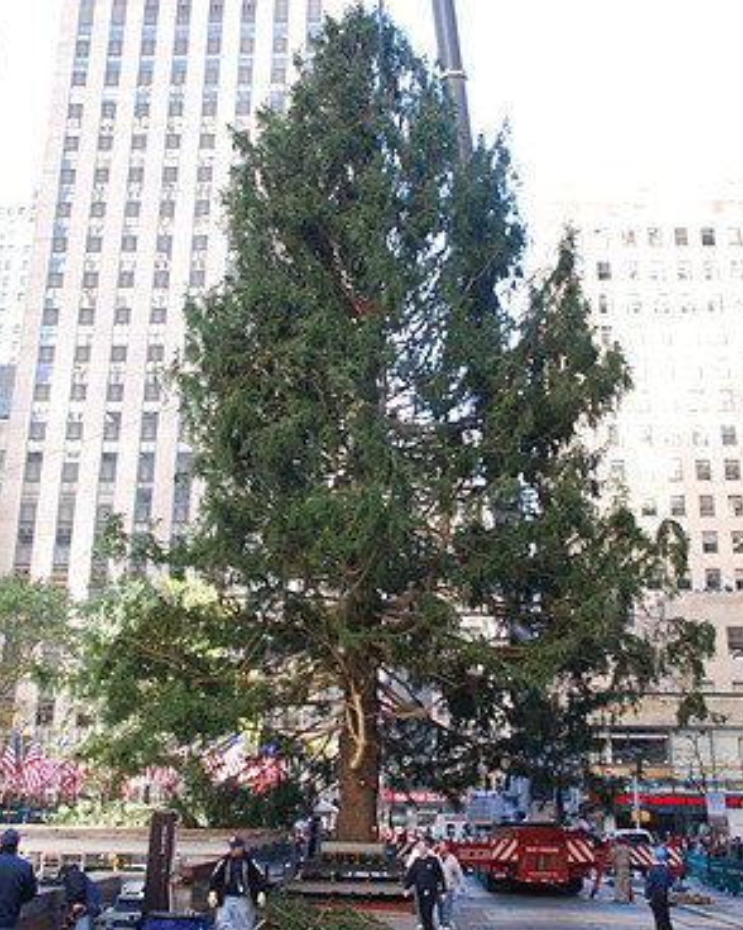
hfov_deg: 39.1
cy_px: 447
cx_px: 372
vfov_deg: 48.0
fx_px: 1045
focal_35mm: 38
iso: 200
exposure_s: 1/60
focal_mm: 22
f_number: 4
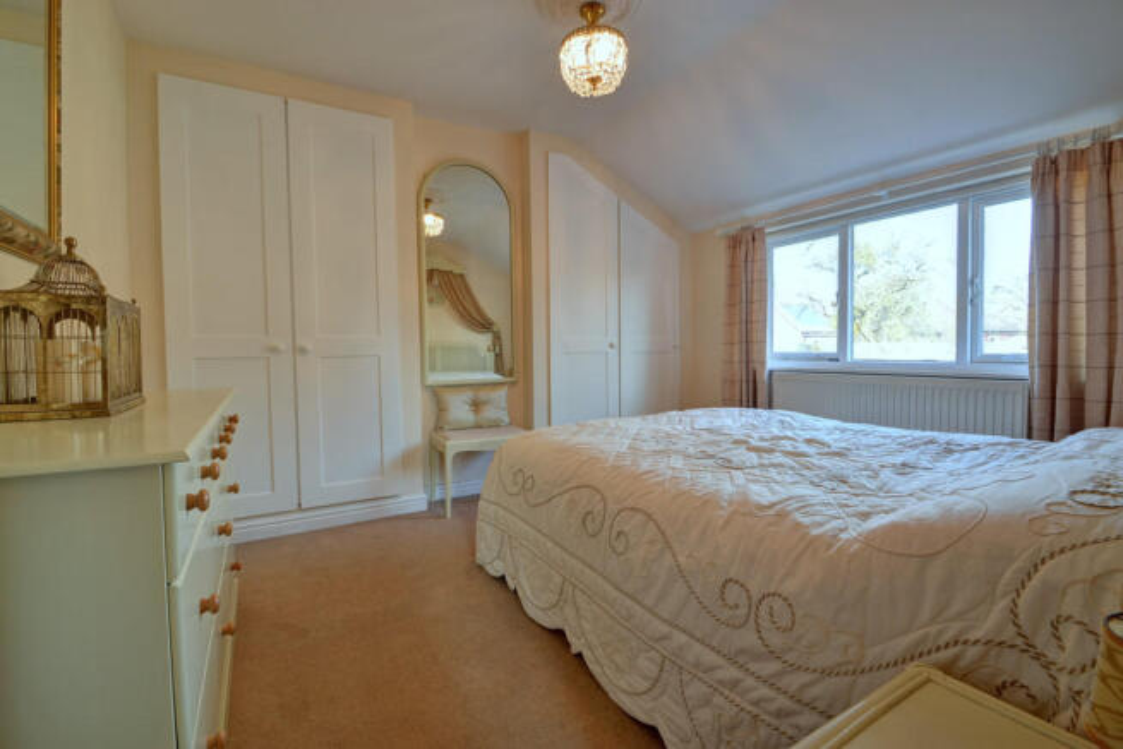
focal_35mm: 15
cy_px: 374
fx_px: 468
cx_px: 562
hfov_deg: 100.4
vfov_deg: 77.4
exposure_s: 1/10
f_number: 10
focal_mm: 10
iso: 200
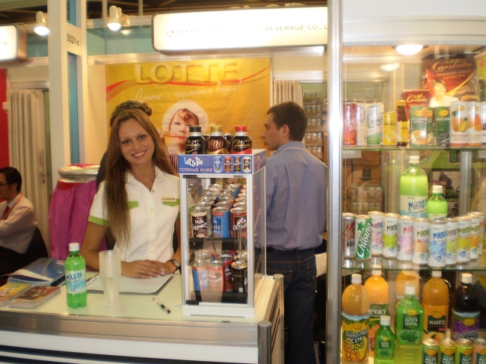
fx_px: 505
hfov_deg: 51.4
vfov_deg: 39.6
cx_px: 243
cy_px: 182
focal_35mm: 36
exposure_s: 1/30
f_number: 3.1
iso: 125
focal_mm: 6.3
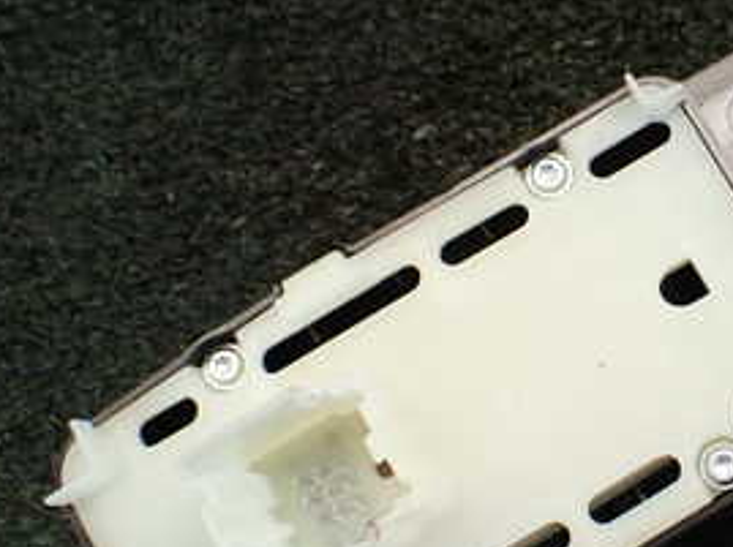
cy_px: 261
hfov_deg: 27.7
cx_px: 692
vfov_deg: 21.9
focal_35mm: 67
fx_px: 1417
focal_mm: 5.4
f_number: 2.3
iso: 125
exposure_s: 1/125
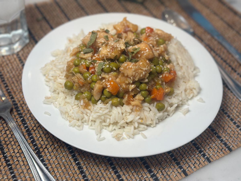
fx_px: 334
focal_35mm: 48
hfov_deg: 39.7
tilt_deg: -48.3
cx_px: 120
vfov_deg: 30.3
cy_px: 90
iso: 80
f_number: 1.78
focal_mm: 6.86
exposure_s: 1/222
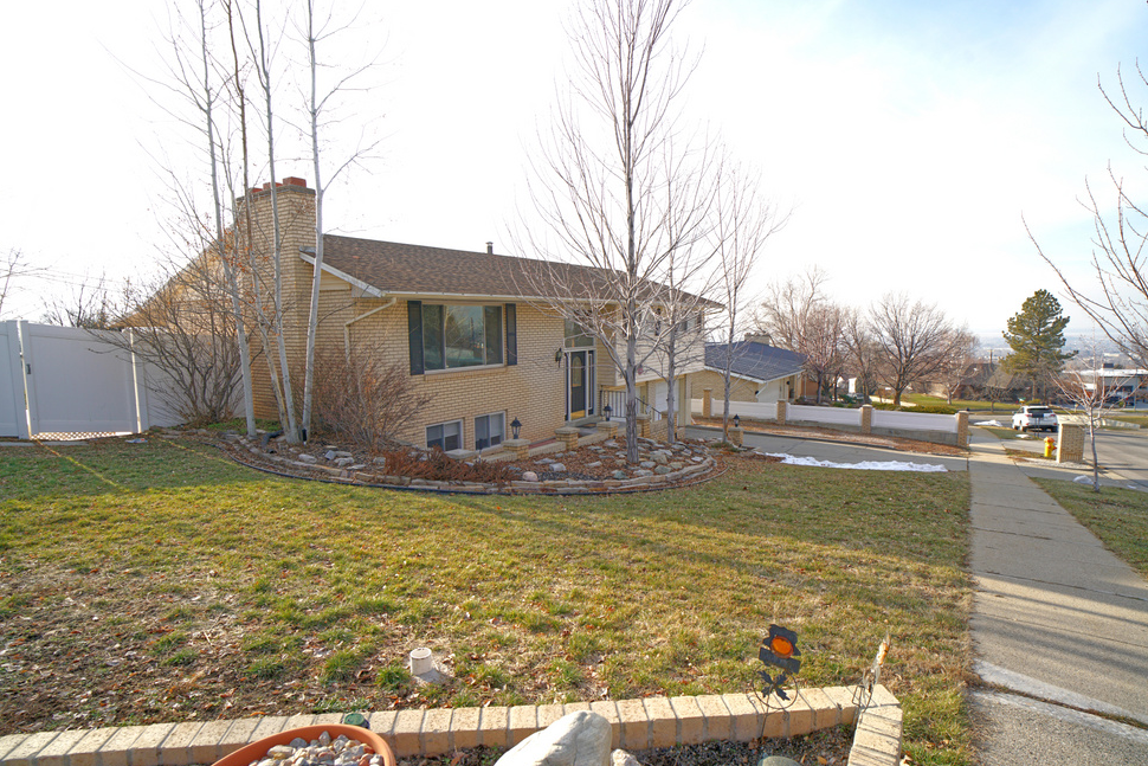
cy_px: 400
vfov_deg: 64.5
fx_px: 606
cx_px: 570
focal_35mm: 19
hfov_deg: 86.9
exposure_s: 1/250
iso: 160
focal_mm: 18
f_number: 7.1
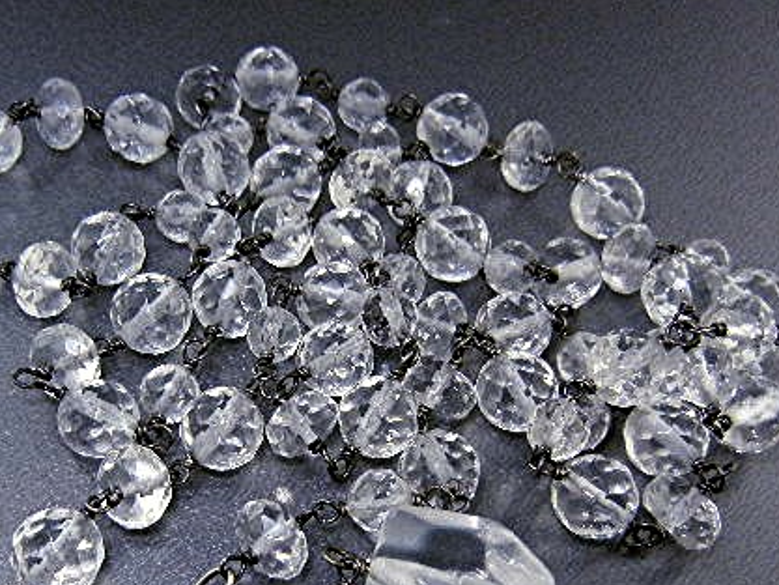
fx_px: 1035
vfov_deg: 31.1
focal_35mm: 46
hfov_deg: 41.1
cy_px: 415
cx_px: 327
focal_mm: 5.4
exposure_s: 1/30
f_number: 7
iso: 411
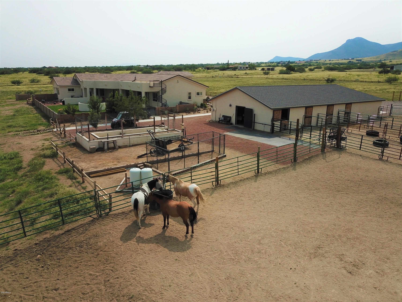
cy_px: 151
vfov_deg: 53.1
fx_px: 302
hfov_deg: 67.3
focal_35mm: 26
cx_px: 201
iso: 100
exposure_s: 1/3096
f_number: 2.2
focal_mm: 4.73
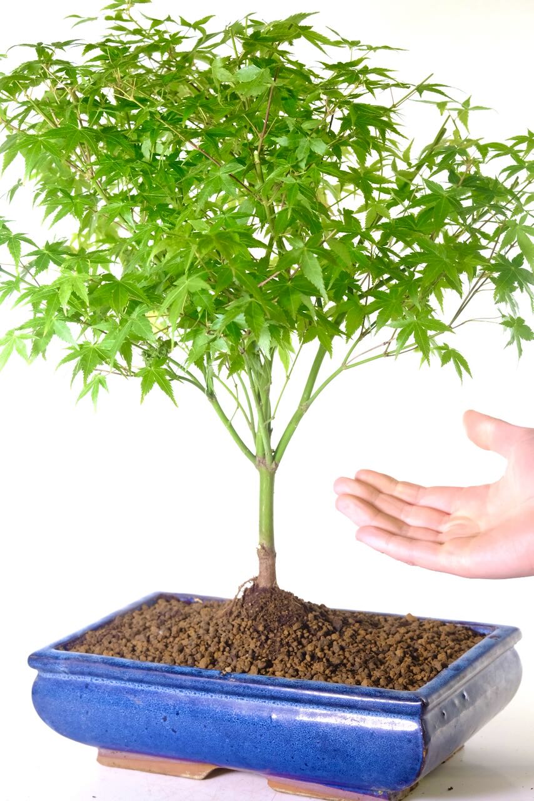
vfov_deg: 24.5
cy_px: 400
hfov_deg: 16.5
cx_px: 267
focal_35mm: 83
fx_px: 1846
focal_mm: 55
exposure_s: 1/30
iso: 1600
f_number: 8
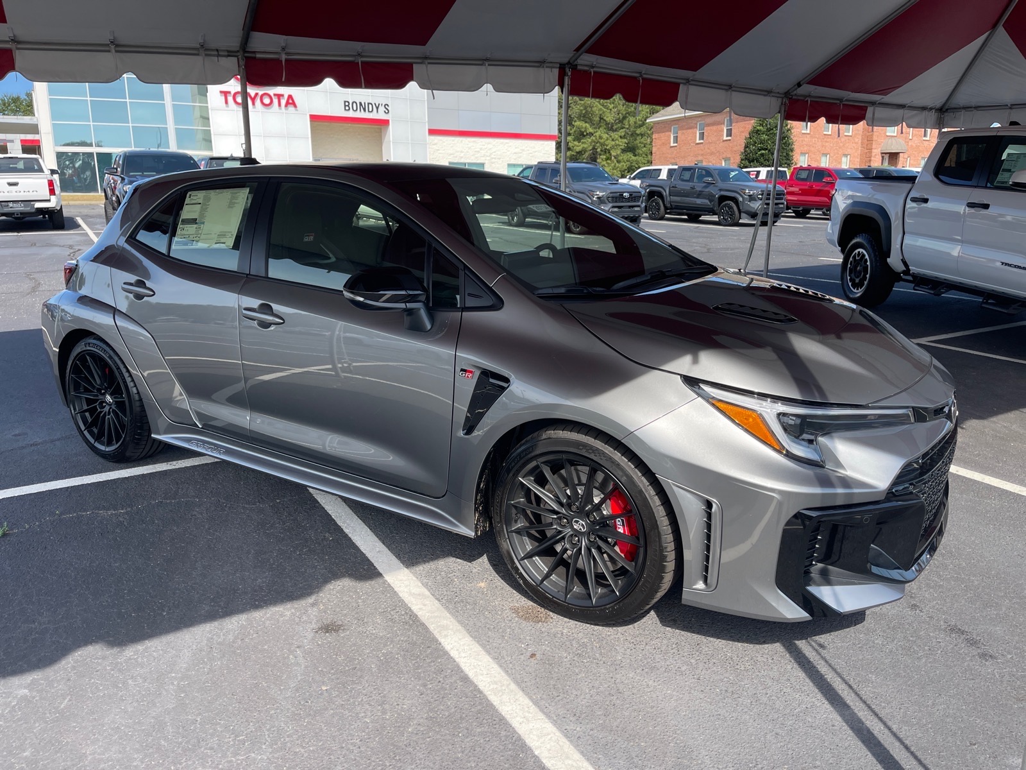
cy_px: 385
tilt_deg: -13.1
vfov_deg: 53.1
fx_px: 771
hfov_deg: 67.3
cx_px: 513
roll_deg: +1.1
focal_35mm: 26
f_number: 1.6
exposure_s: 1/1739
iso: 32
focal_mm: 5.1
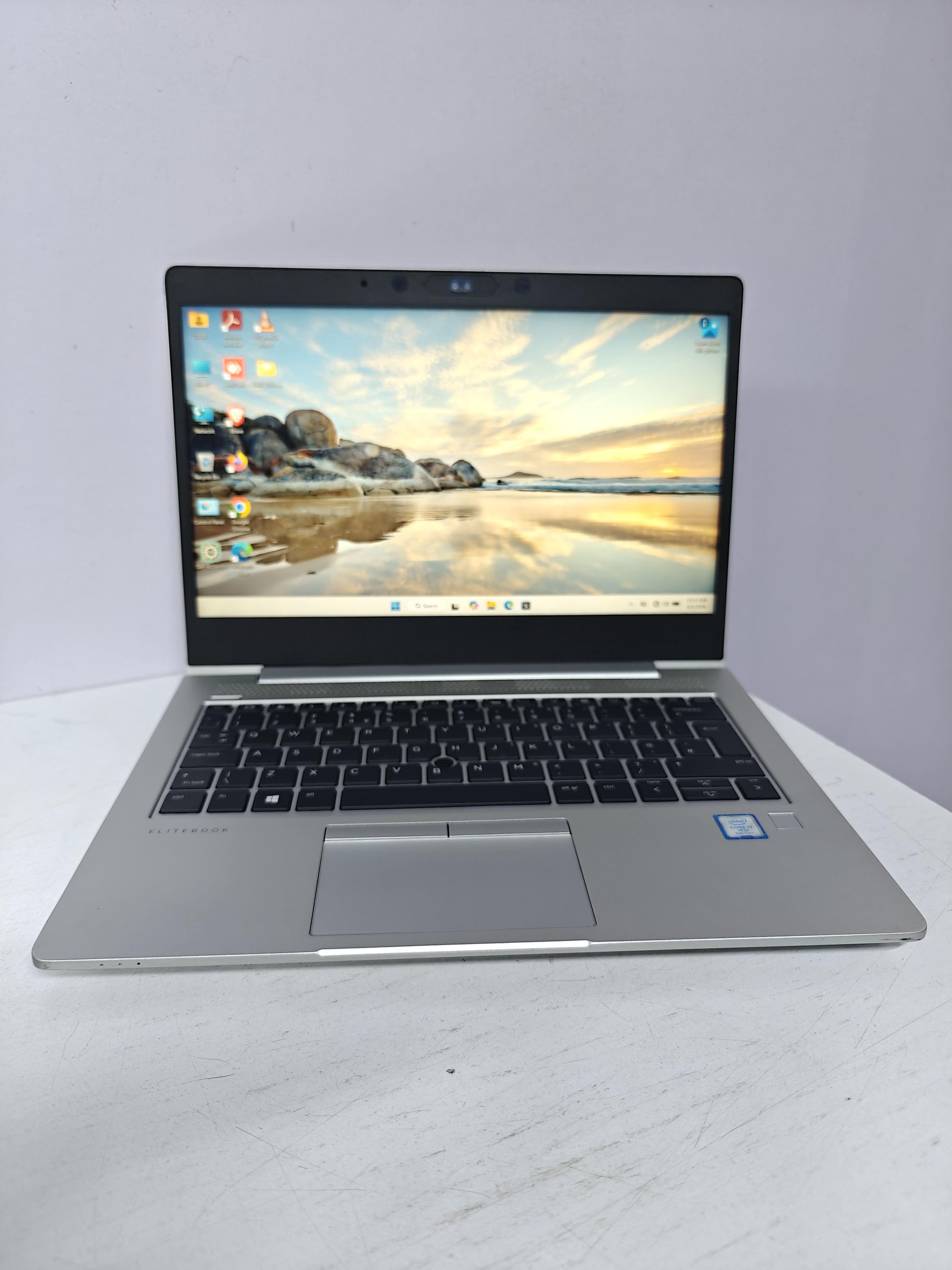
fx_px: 843
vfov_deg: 73.9
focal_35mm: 23
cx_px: 476
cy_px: 635
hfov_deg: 58.9
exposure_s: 1/100
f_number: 1.6
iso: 250
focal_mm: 6.06
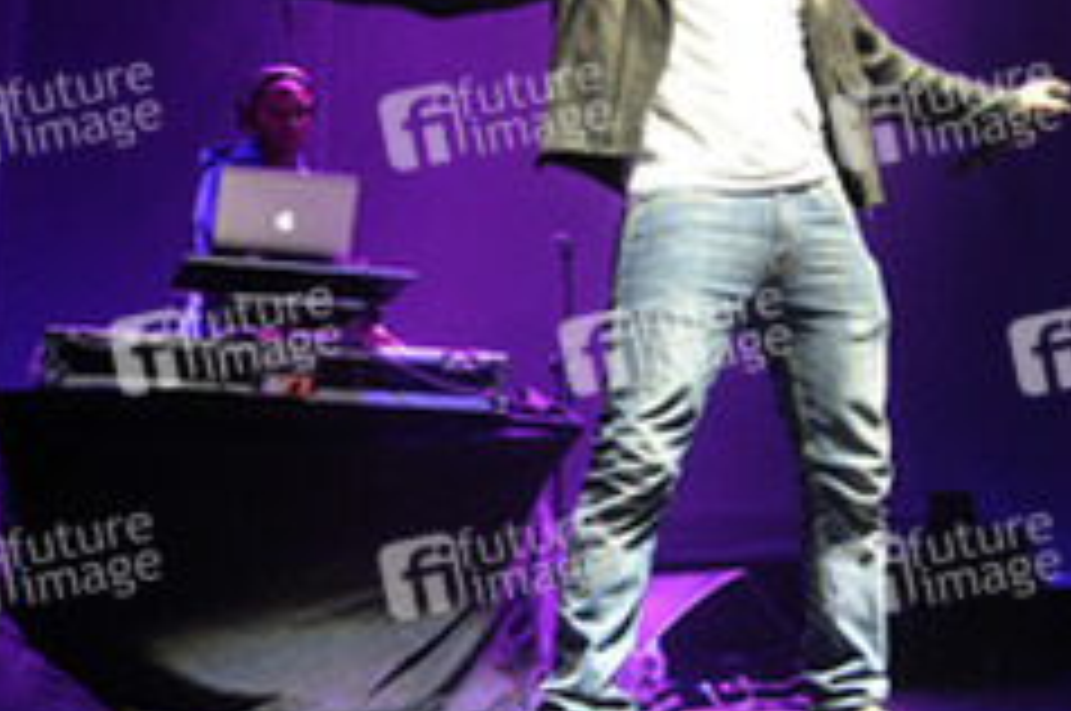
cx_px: 556
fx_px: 1575
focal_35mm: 53
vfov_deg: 25.3
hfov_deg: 37.6
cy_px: 230
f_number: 5.6
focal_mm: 28
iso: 4000
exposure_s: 1/200
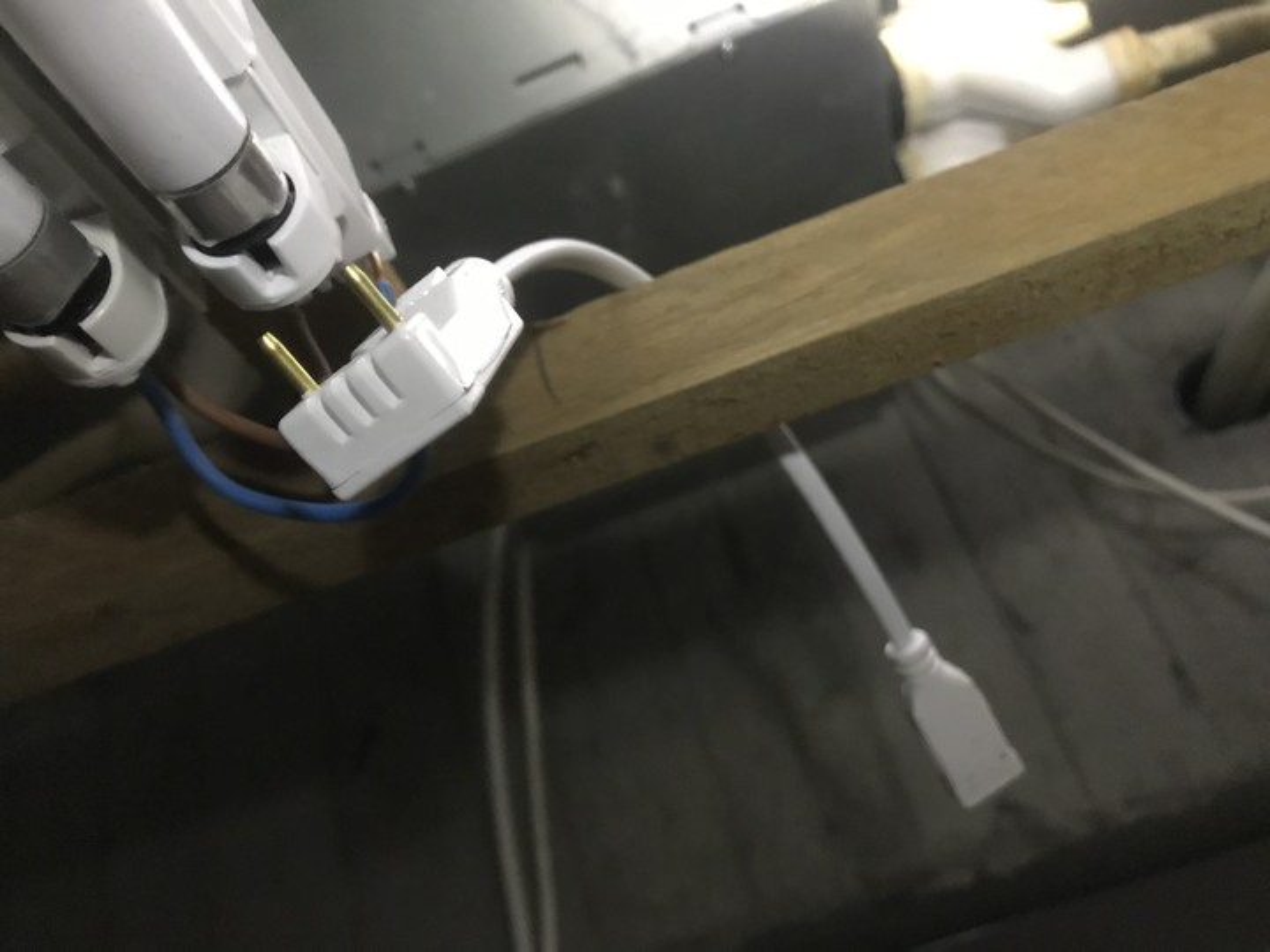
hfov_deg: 63.4
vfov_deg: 49.7
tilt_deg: +30.8
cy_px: 476
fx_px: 1027
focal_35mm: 28
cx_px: 635
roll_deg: +18.0
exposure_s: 1/5
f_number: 1.8
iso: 100
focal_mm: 3.99
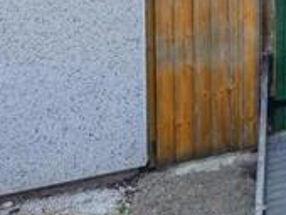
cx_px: 742
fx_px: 670
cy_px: -117
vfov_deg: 16.5
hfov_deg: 13.7
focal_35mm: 81
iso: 100
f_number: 8
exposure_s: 1/250
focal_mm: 14
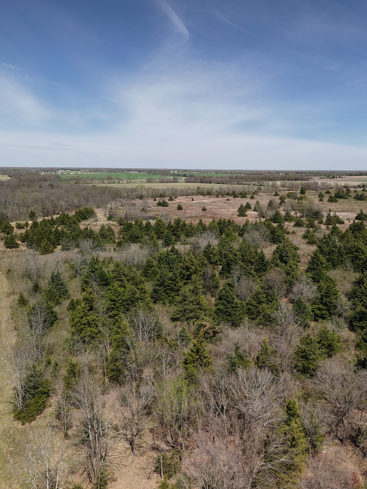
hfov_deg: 42.5
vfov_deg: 55.3
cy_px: 242
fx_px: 466
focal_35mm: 33
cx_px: 241
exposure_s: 1/1250
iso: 100
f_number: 1.8
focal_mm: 8.67
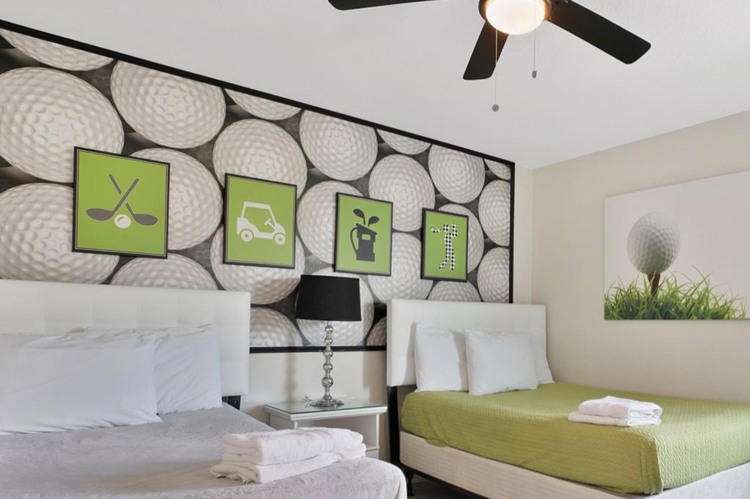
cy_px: 348
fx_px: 521
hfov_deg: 68.7
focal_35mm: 25
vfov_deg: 50.0
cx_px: 521
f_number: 7.1
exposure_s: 1/2.5
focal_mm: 16
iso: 640
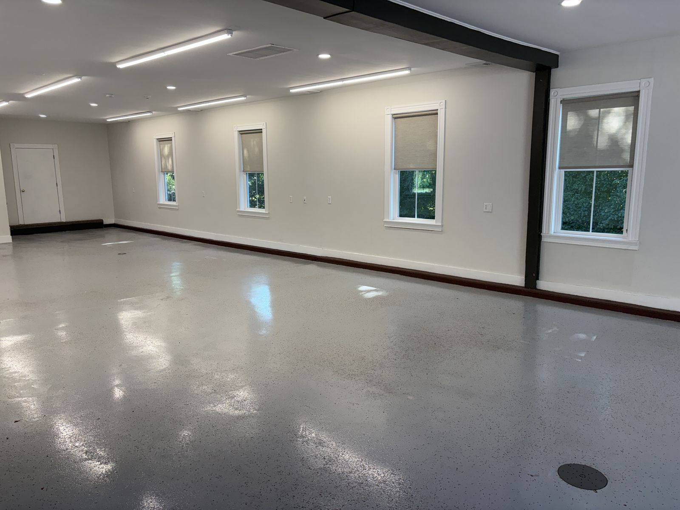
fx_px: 511
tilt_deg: -10.5
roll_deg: +1.0
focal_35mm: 26
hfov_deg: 67.3
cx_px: 340
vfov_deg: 53.1
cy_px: 255
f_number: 1.6
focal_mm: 5.96
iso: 64
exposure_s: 1/235
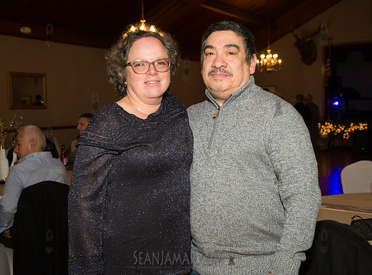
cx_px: 178
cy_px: 152
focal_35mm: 50
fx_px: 532
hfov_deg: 38.5
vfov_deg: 28.9
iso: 1600
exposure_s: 1/320
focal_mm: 42
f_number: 4.5
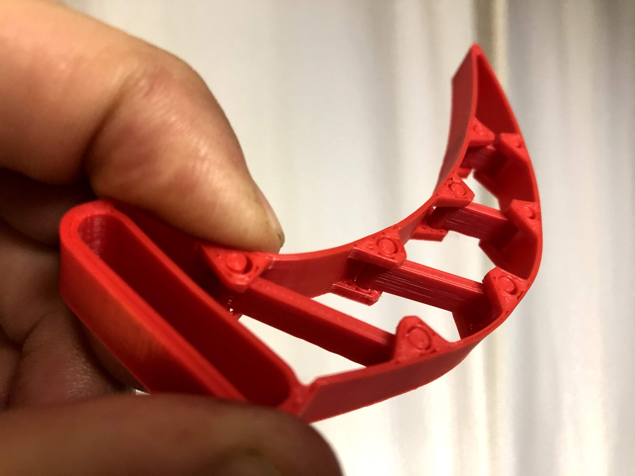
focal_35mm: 28
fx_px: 514
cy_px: 238
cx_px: 318
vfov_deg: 49.7
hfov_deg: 63.4
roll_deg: +2.3
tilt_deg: -0.8
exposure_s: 1/15
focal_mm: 3.99
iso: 80
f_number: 1.8
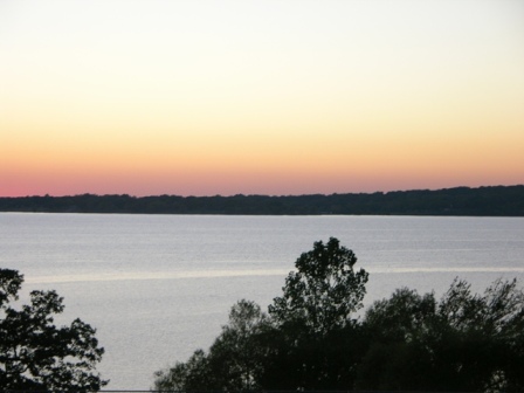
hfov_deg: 16.4
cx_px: 262
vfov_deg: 12.3
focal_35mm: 120
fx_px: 1817
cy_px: 196
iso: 100
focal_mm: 29.5
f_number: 3.7
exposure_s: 1/64.4
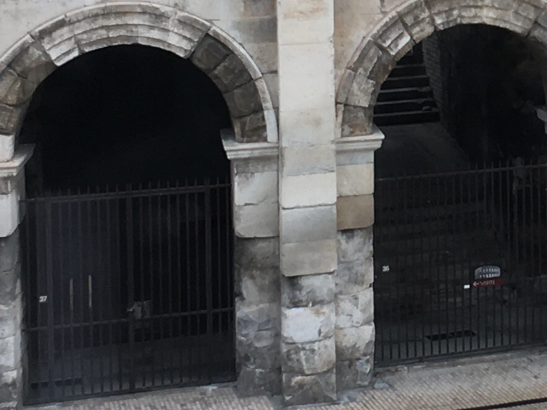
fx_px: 2085
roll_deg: +0.4
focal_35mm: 132
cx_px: 608
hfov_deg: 14.6
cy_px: -46
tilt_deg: -3.7
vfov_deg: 11.1
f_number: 2.2
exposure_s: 1/100
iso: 25
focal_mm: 4.15
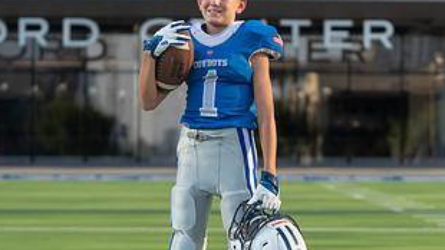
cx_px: 221
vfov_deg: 8.2
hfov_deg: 14.6
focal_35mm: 147
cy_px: 141
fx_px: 1734
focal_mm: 70
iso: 100
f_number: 2.8
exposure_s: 1/640
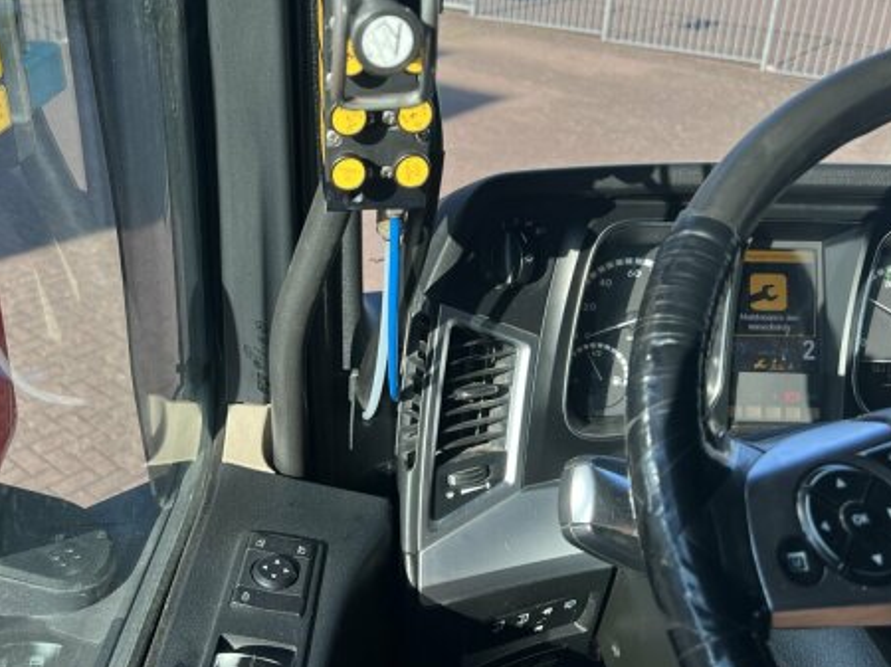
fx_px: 952
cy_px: 281
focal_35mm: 37
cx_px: 346
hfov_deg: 49.8
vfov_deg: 38.5
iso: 50
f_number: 1.5
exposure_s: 1/709
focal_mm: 5.7
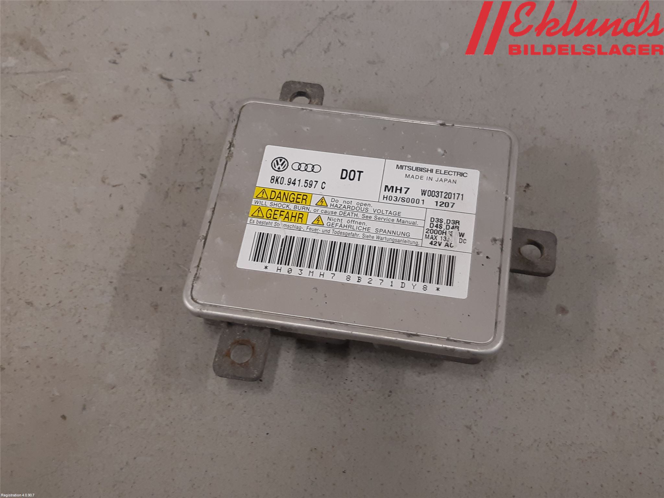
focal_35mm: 26
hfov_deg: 67.3
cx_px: 332
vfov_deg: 53.1
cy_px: 249
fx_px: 499
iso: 100
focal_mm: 3.93
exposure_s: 1/50
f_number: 1.7
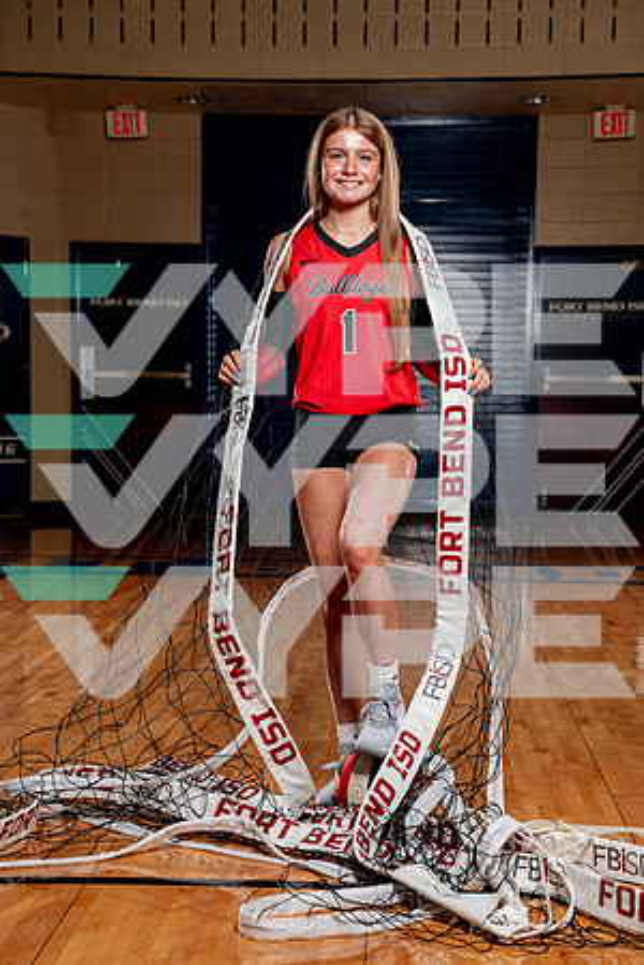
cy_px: 482
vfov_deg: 29.7
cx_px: 322
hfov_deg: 20.0
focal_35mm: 68
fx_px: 1825
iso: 200
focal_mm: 68
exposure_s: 1/250
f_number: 5.6
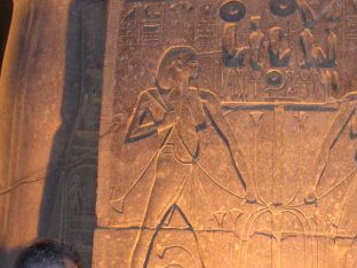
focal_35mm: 65
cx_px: 288
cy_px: 168
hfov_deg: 29.1
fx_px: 670
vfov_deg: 22.5
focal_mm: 5.8
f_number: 2.8
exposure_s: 1/13.2
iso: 200
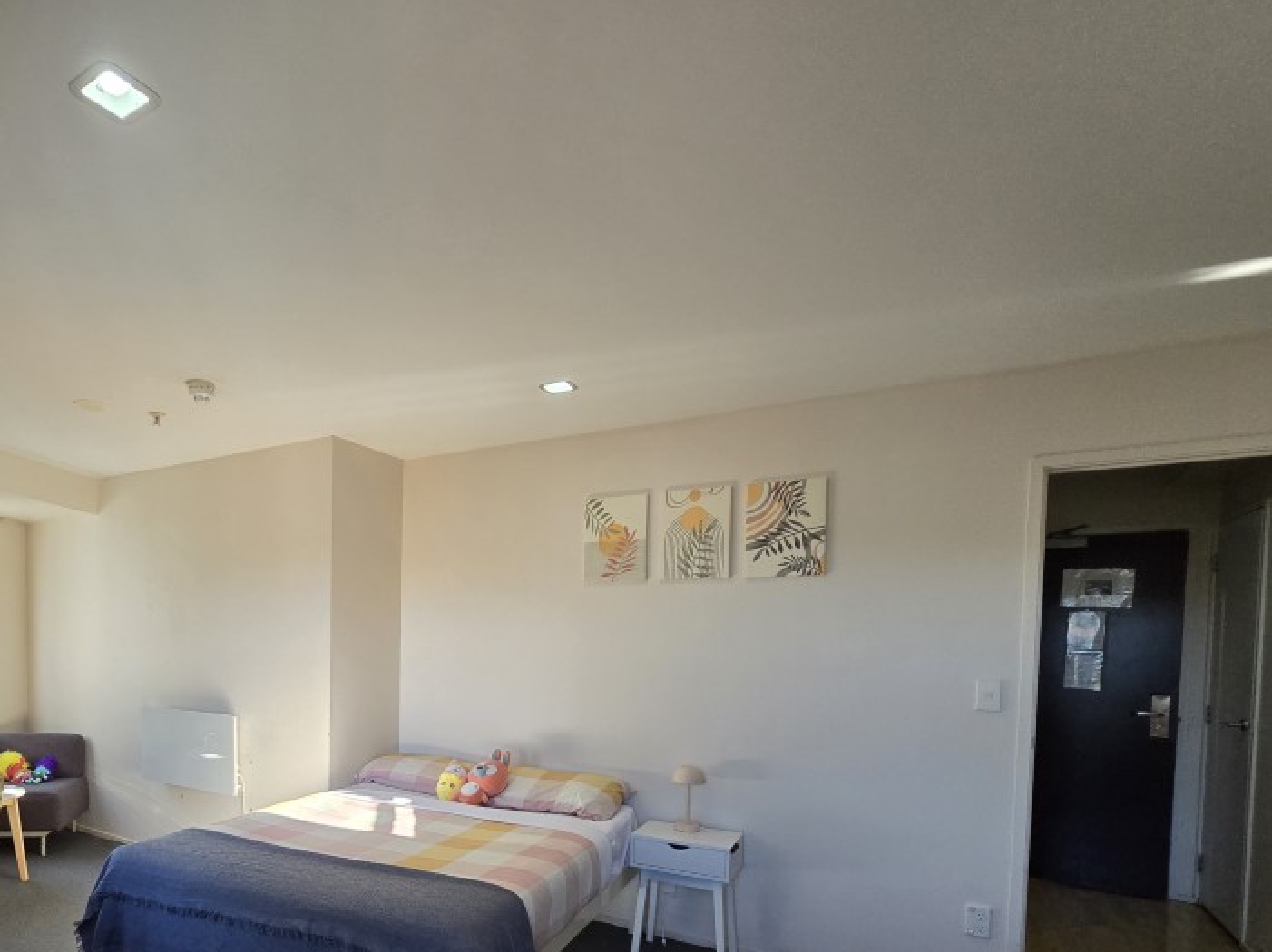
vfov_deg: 66.1
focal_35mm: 19
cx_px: 406
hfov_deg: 81.3
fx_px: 698
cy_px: 660
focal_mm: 2.2
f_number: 2.2
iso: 250
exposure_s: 1/359
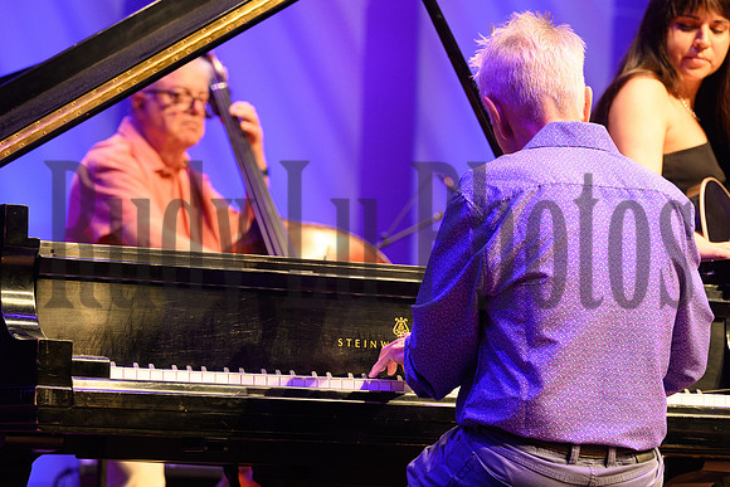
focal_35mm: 151
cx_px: 365
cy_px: 244
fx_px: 3058
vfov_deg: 9.1
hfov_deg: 13.6
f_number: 5.6
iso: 3200
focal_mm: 145
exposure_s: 1/200
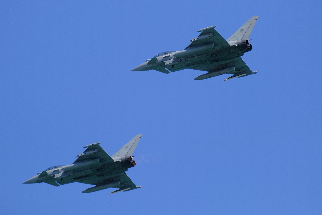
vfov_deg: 4.6
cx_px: 161
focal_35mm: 300
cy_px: 108
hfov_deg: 6.9
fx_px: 2683
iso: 800
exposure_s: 1/4400
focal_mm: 200
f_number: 4.8
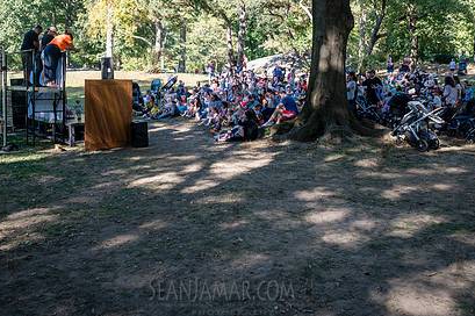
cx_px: 235
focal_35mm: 34
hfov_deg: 55.8
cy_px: 93
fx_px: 448
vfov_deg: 38.2
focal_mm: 24
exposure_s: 1/1000
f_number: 4.5
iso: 1000
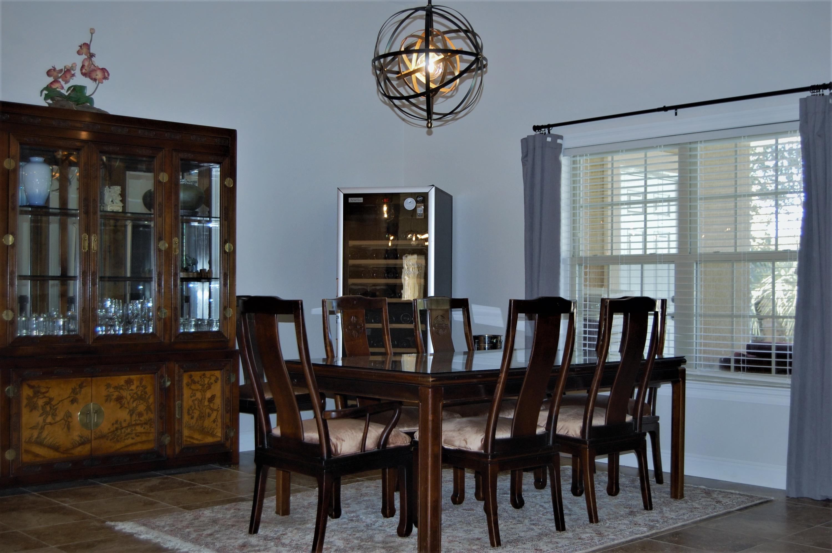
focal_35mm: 45
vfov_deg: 29.8
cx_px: 416
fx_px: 1039
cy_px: 276
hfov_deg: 43.6
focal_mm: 30
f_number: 4.2
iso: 400
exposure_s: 1/60
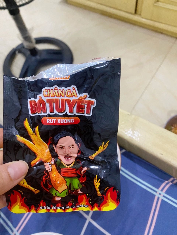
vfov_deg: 69.4
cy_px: 118
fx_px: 170
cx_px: 88
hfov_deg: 54.9
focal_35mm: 25
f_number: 1.8
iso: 400
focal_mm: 4.25
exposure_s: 1/50
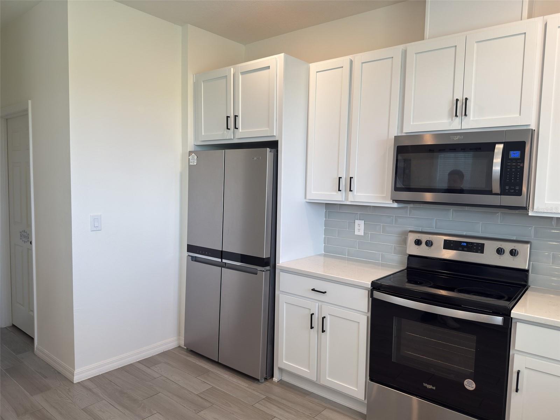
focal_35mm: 24
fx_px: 388
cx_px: 280
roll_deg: -1.8
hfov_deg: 71.6
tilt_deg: -2.9
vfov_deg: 56.8
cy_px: 210
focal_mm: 6.76
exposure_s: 1/60
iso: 50
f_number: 1.78
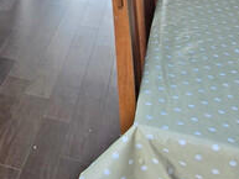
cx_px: -119
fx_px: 477
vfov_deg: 19.9
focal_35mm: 69
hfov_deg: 22.9
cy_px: -43
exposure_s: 1/50
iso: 80
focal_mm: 2.2
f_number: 2.2
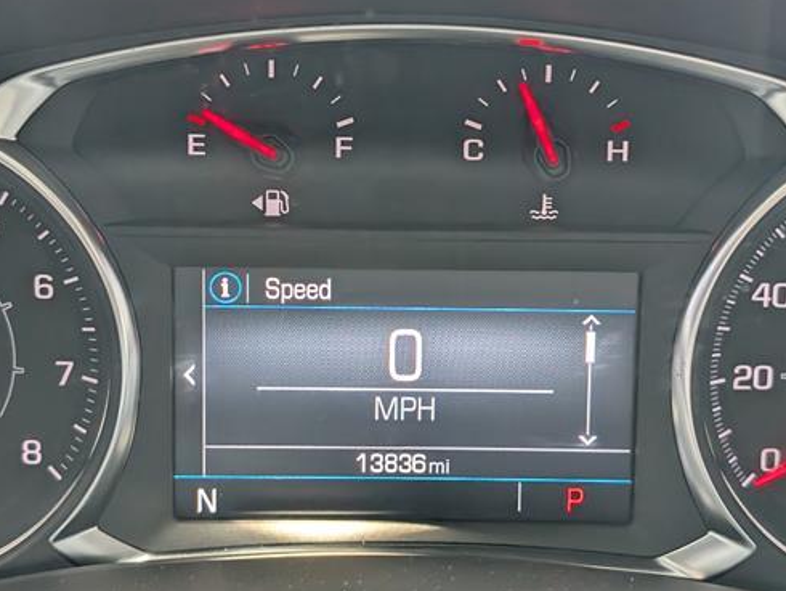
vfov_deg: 23.0
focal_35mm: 64
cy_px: 289
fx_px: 1454
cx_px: 404
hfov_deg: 30.3
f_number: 1.68
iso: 693
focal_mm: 6.9
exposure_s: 1/286
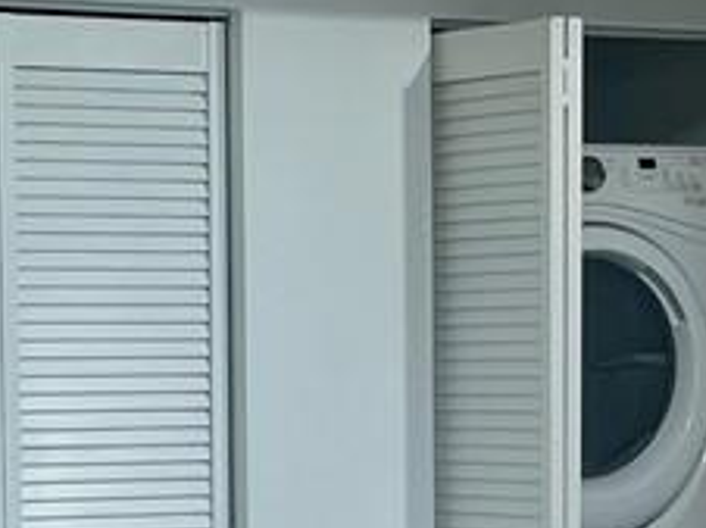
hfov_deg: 11.2
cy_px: 837
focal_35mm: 177
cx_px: 334
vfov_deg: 8.2
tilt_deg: -8.0
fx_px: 3606
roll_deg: +0.2
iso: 64
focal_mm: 5.1
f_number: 1.6
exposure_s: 1/60
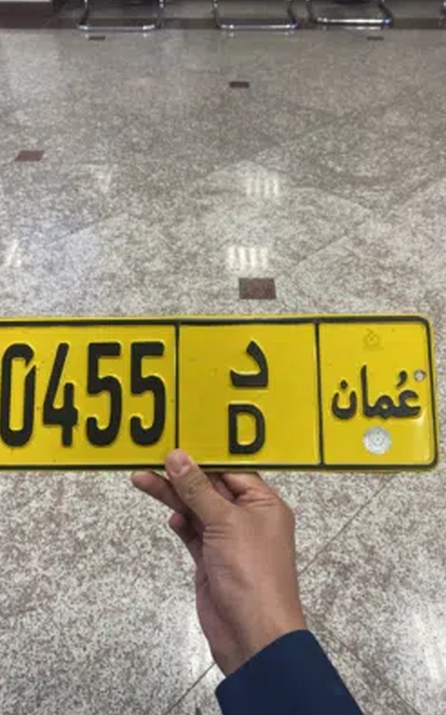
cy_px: 361
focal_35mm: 28
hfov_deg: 44.3
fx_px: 545
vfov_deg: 66.5
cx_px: 185
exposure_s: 1/50
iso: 64
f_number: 1.8
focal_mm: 4.25
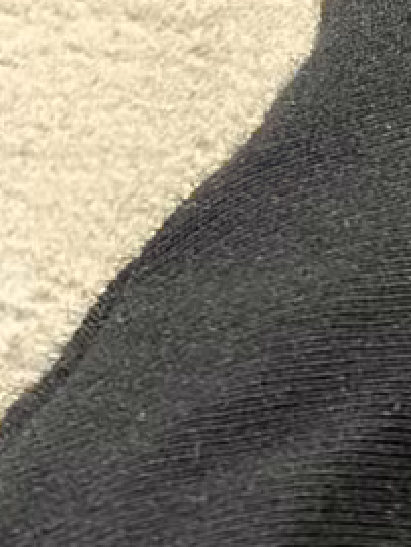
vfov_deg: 6.4
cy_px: 717
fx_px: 4868
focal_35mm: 308
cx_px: 1120
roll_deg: -0.4
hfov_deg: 4.7
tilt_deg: +5.1
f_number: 1.6
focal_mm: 5.96
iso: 160
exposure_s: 1/33
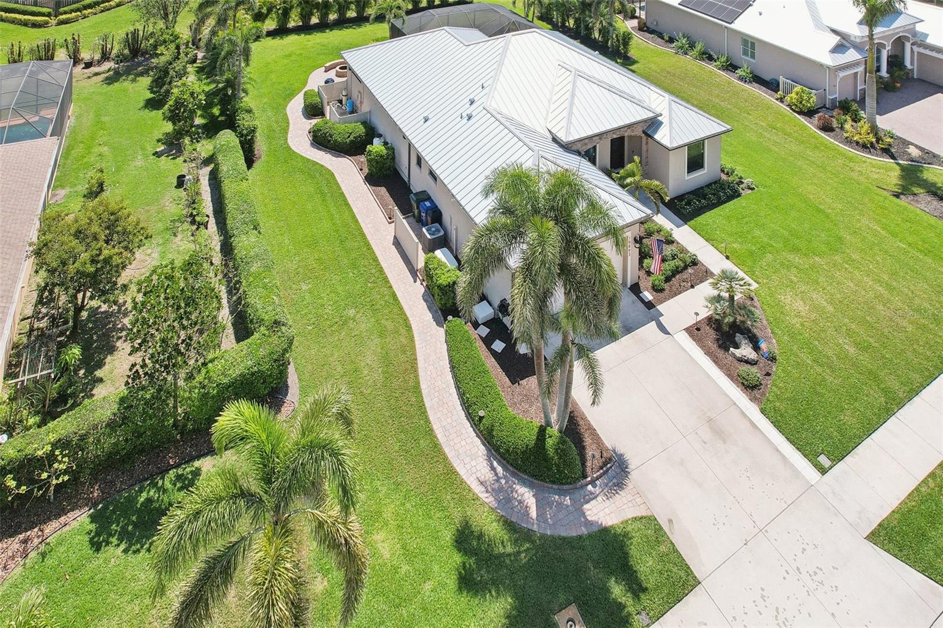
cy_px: 314
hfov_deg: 78.6
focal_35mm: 22
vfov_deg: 57.2
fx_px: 576
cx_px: 472
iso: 110
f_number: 2.8
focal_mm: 8.4
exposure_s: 1/2500
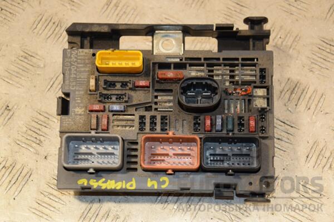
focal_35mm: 78
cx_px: 167
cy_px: 111
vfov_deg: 17.5
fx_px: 724
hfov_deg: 26.0
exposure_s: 1/160
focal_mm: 52
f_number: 5
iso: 800
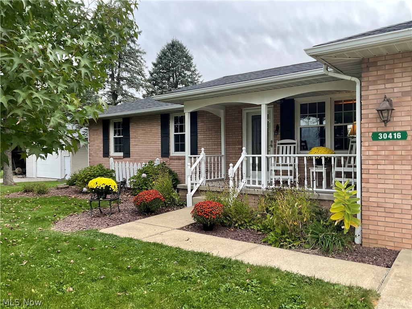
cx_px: 206
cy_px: 154
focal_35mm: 29
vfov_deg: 48.2
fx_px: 345
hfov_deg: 61.7
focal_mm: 3
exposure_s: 1/60
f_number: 1.8
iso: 50
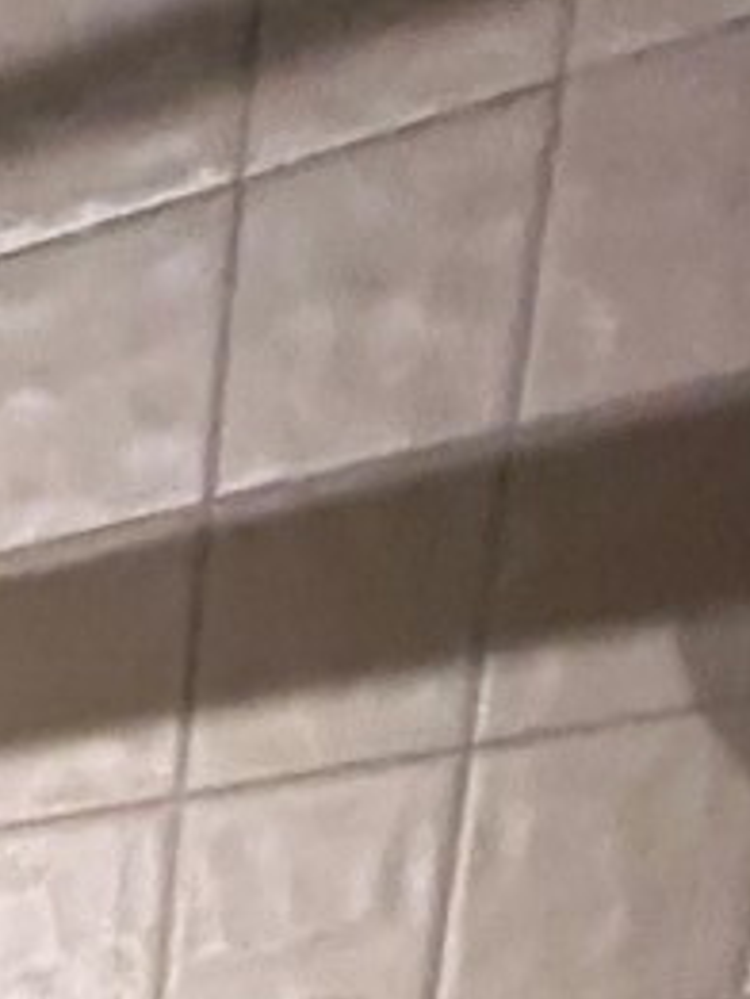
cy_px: 1891
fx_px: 1472
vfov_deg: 20.9
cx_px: -562
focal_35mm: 51
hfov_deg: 20.8
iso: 1000
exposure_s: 1/40
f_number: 1.8
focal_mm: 1.57
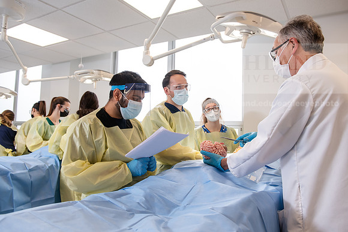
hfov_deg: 65.5
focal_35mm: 28
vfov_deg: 46.4
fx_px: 271
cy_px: 116
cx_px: 174
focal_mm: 28
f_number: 4.5
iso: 500
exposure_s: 1/200
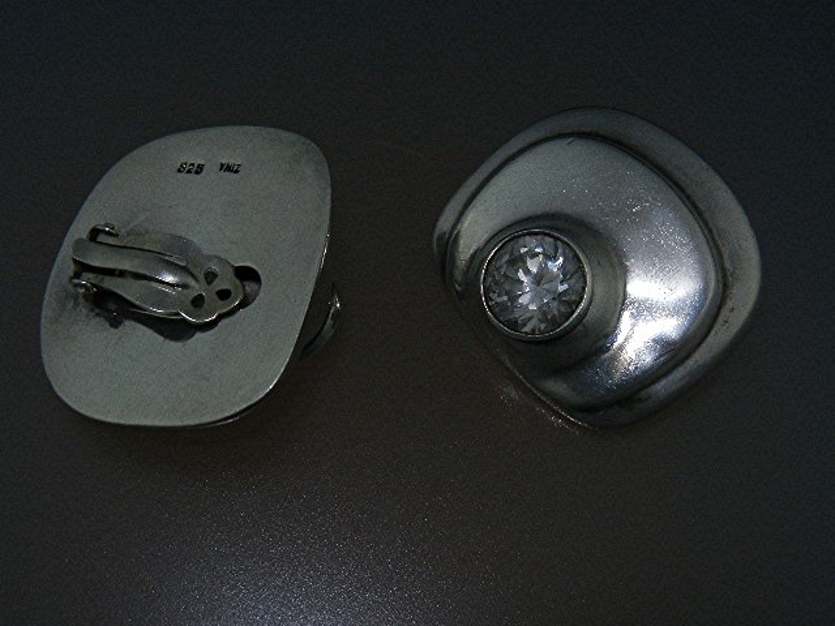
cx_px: 418
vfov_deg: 28.0
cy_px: 313
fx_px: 1254
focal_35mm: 52
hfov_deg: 36.8
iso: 234
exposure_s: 1/30
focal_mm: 9.3
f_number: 7.8
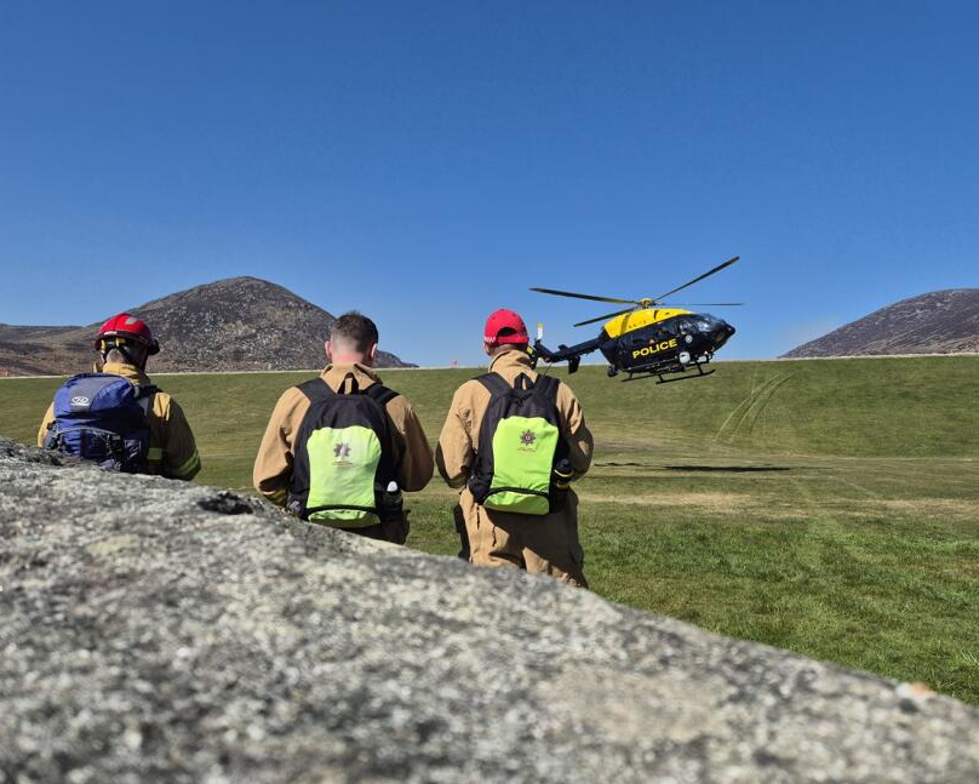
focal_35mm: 25
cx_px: 520
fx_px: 725
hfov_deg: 68.0
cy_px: 391
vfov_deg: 56.8
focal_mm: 5.4
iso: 25
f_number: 1.8
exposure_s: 1/2648
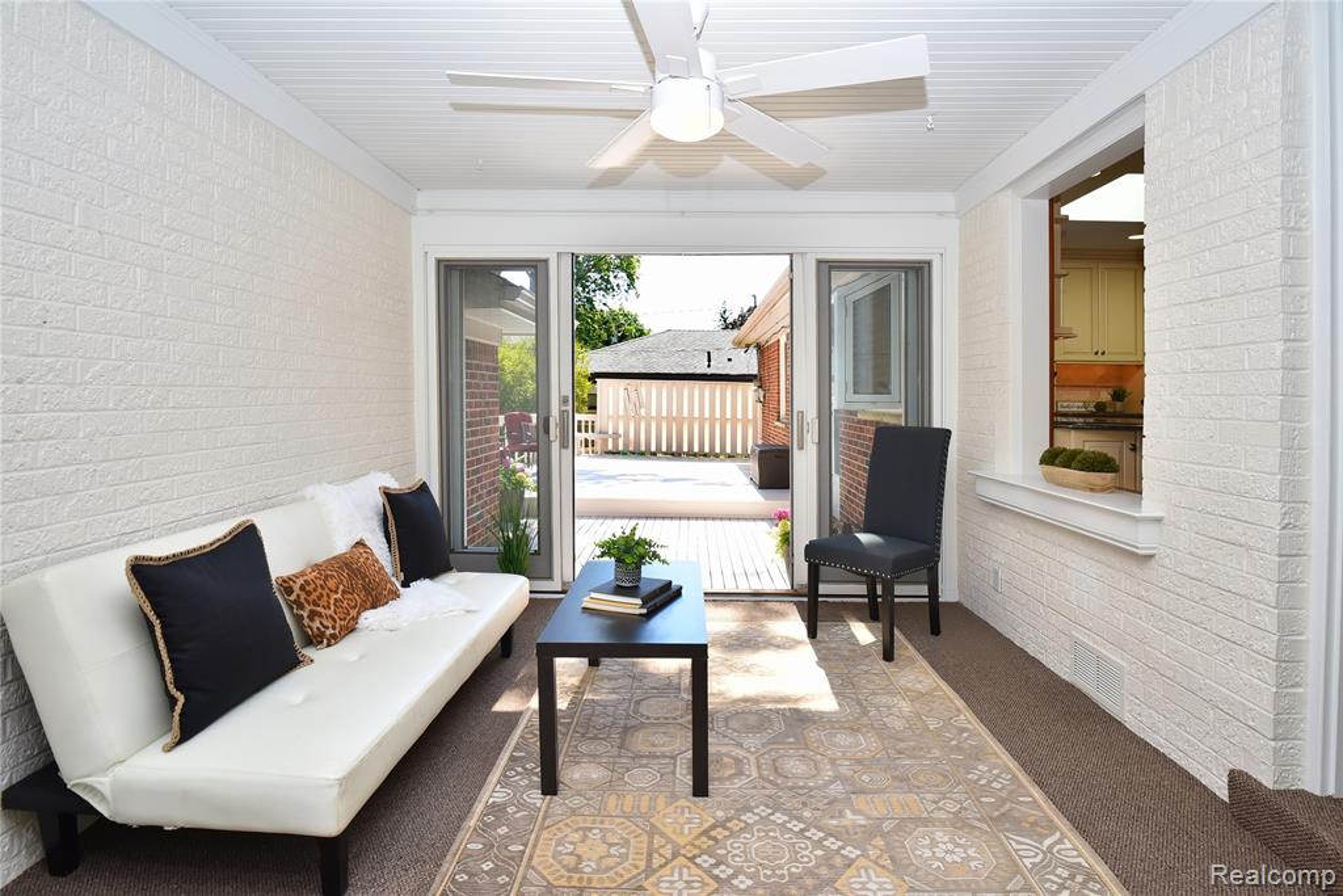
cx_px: 672
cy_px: 448
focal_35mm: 17
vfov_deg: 70.5
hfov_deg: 93.3
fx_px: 634
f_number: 9
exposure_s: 1/200
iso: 640
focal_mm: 17
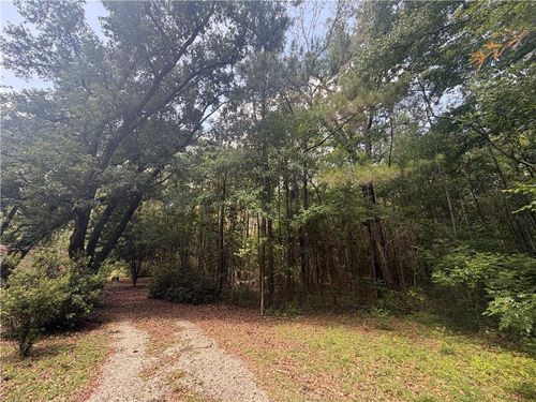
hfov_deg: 102.1
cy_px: 201
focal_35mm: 14
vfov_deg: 85.7
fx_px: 217
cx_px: 268
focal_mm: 2.22
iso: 40
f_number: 2.2
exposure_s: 1/123
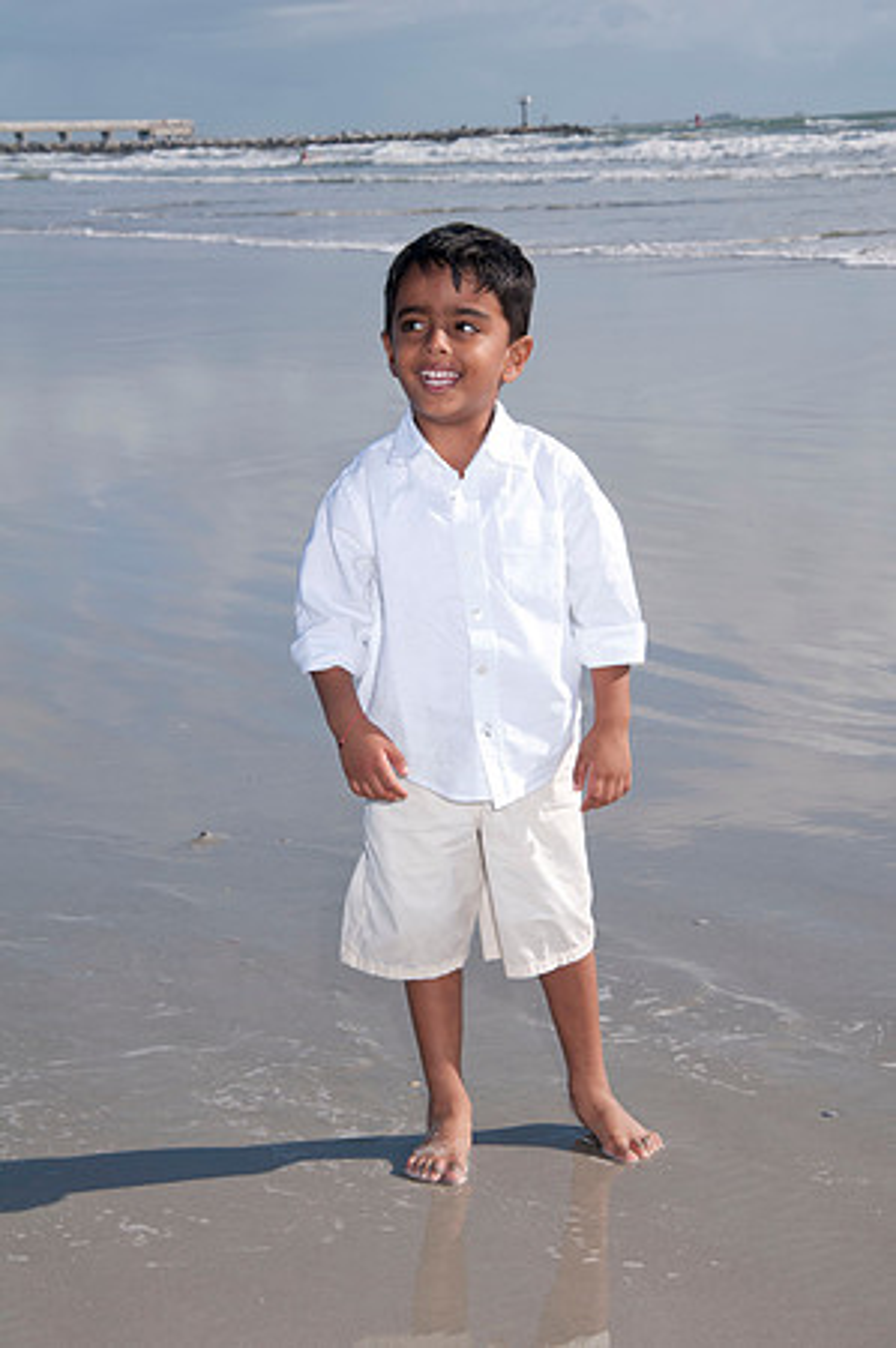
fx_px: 3255
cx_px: 448
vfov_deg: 23.4
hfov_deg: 15.7
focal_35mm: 87
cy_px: 674
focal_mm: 58
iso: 100
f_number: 11
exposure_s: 1/250
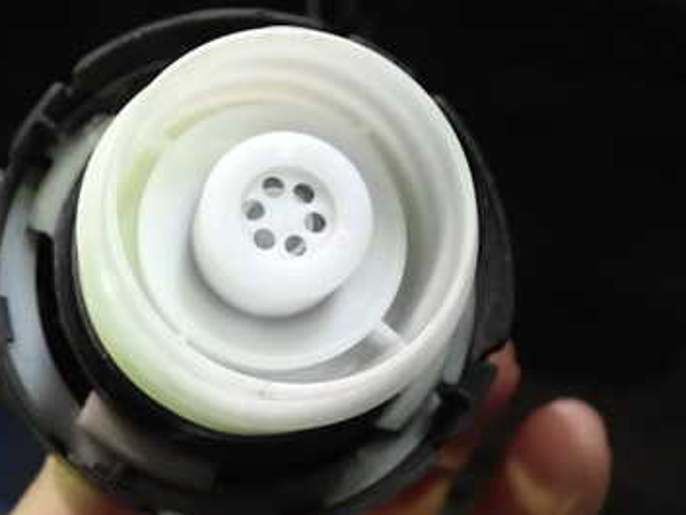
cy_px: 278
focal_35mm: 51
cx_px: 218
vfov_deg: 28.6
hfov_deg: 37.0
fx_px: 1011
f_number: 2.3
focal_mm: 5.4
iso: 1600
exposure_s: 1/200
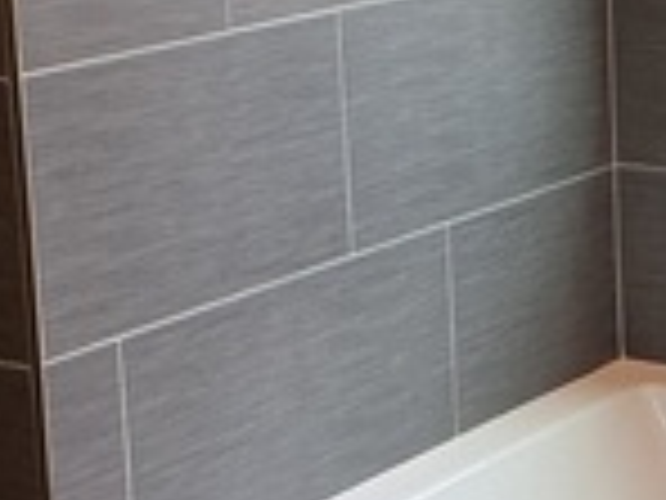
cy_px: 140
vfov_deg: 11.8
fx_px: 2405
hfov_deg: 15.7
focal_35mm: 125
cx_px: 540
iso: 64
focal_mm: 3
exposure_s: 1/60
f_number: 1.8
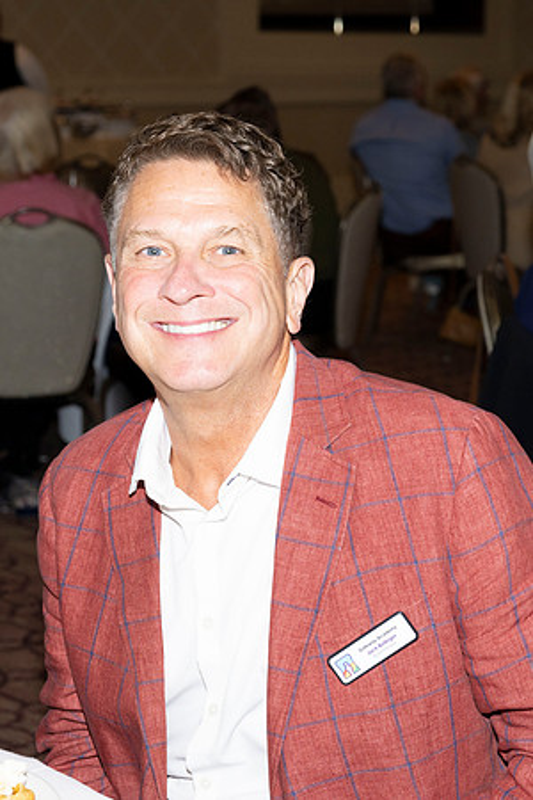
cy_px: 400
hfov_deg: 16.0
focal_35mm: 86
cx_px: 346
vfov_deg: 23.8
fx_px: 1899
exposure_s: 1/160
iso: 800
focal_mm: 57
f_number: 5.6
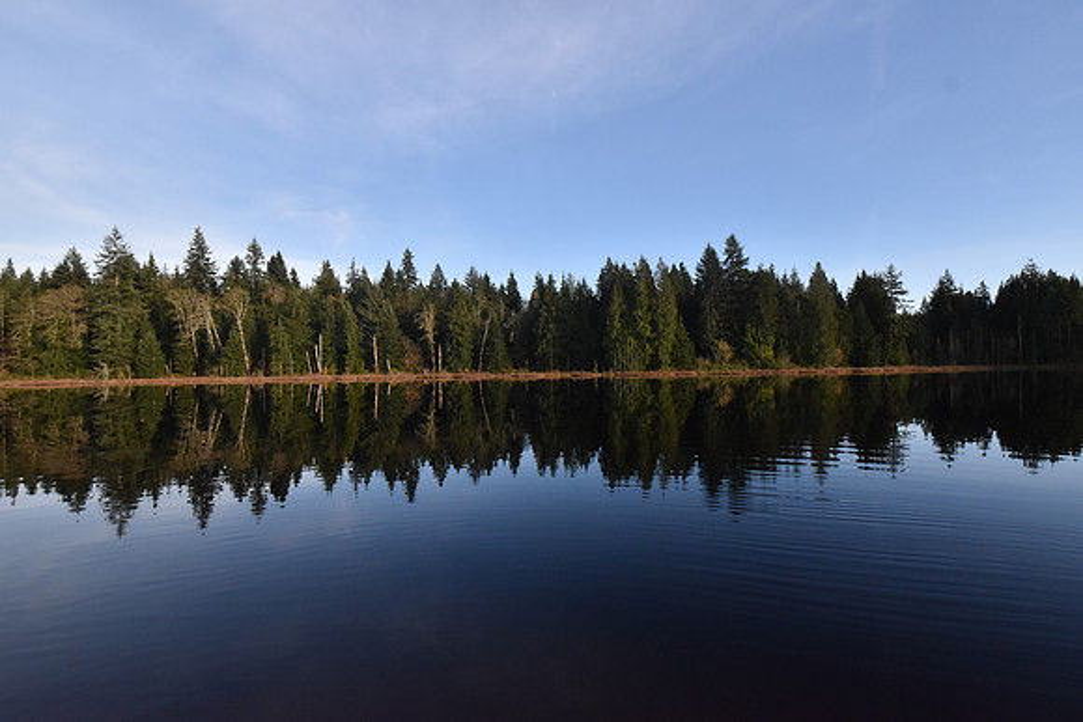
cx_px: 542
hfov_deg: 100.4
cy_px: 361
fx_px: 451
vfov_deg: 77.4
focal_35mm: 15
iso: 1250
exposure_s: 1/2500
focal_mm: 10
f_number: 8
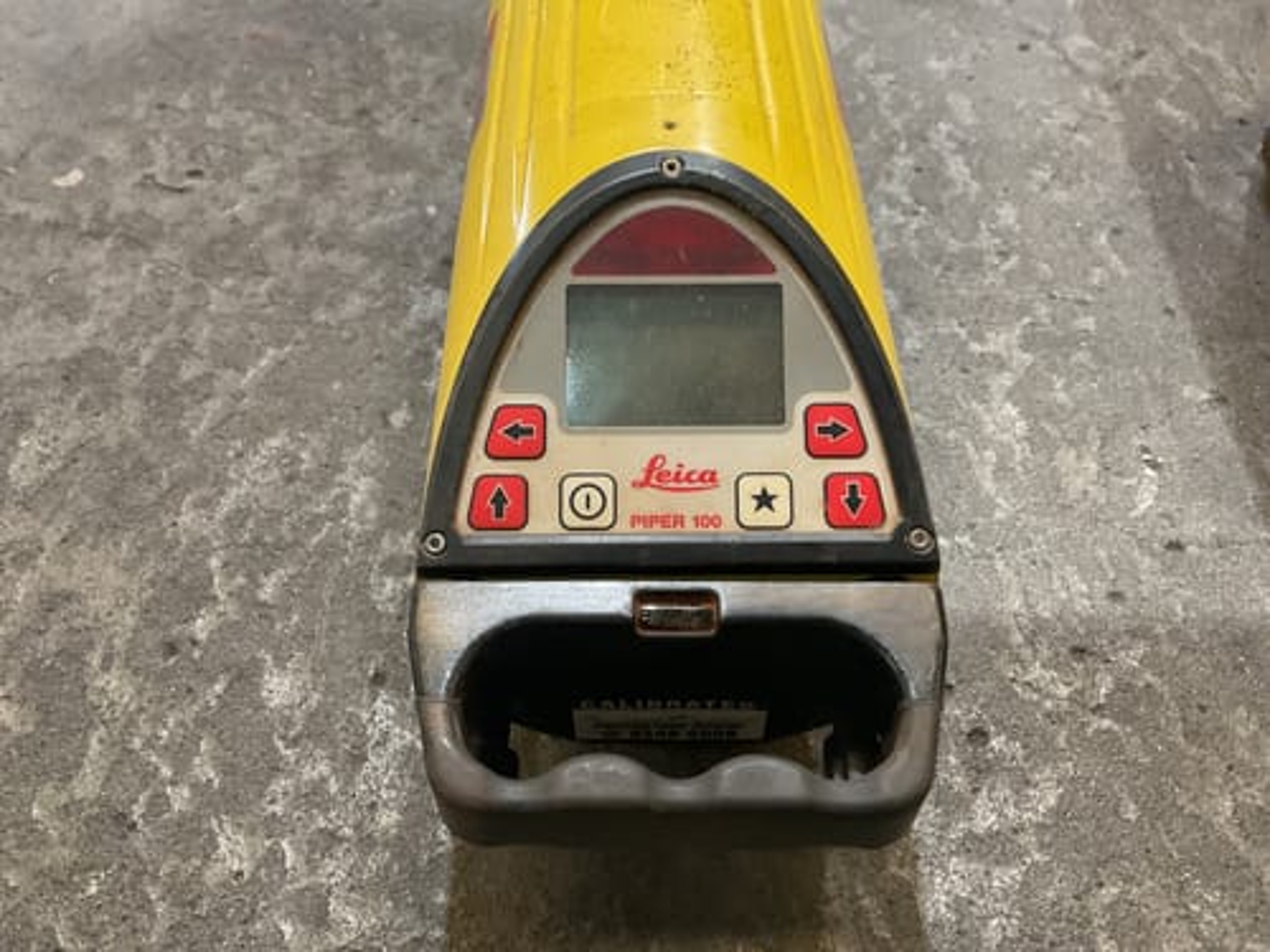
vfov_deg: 48.2
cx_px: 635
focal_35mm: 29
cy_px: 476
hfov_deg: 61.7
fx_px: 1064
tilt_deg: -52.3
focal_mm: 3
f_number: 1.8
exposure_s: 1/50
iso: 125
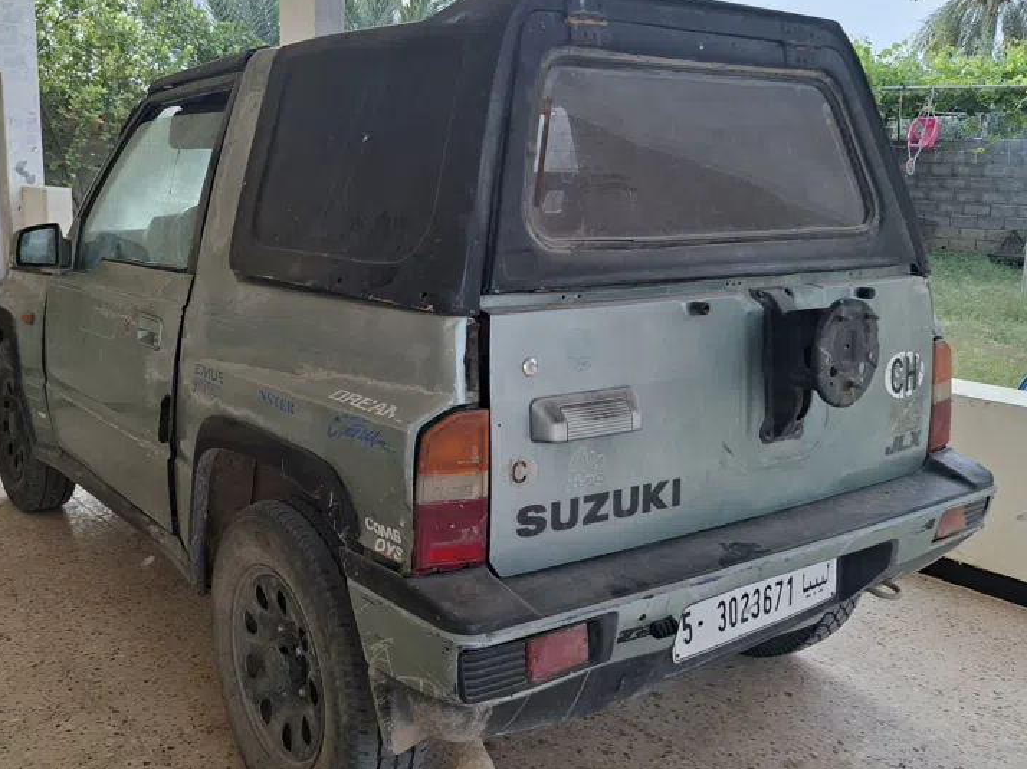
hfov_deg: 54.7
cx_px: 384
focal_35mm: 33
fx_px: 979
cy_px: 315
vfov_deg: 42.8
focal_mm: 5.54
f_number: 1.8
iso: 50
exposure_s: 1/280
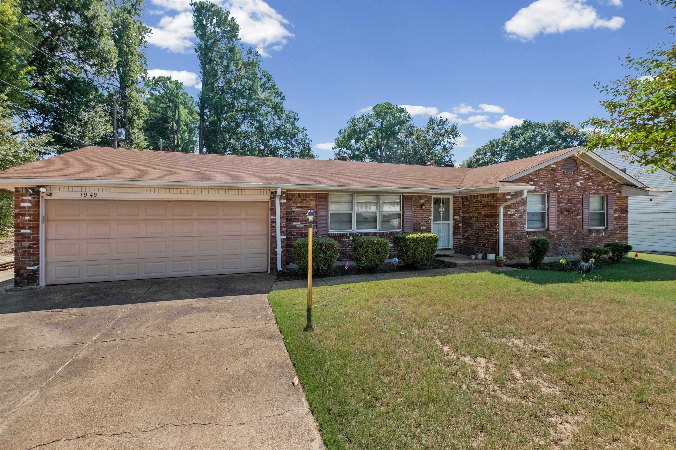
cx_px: 338
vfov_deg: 77.3
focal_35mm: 15
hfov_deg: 100.4
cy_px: 225
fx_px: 282
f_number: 5
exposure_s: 1/1250
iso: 400
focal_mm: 10
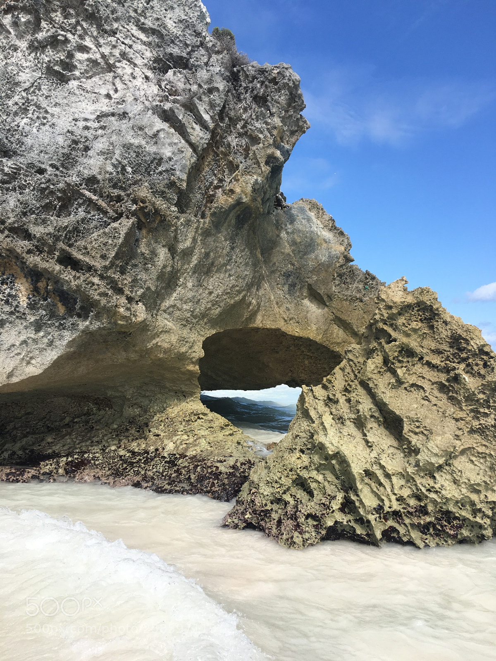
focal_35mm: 29
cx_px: 248
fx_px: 554
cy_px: 330
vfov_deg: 61.7
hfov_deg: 48.2
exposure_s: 1/1709
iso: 25
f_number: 2.2
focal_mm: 4.15
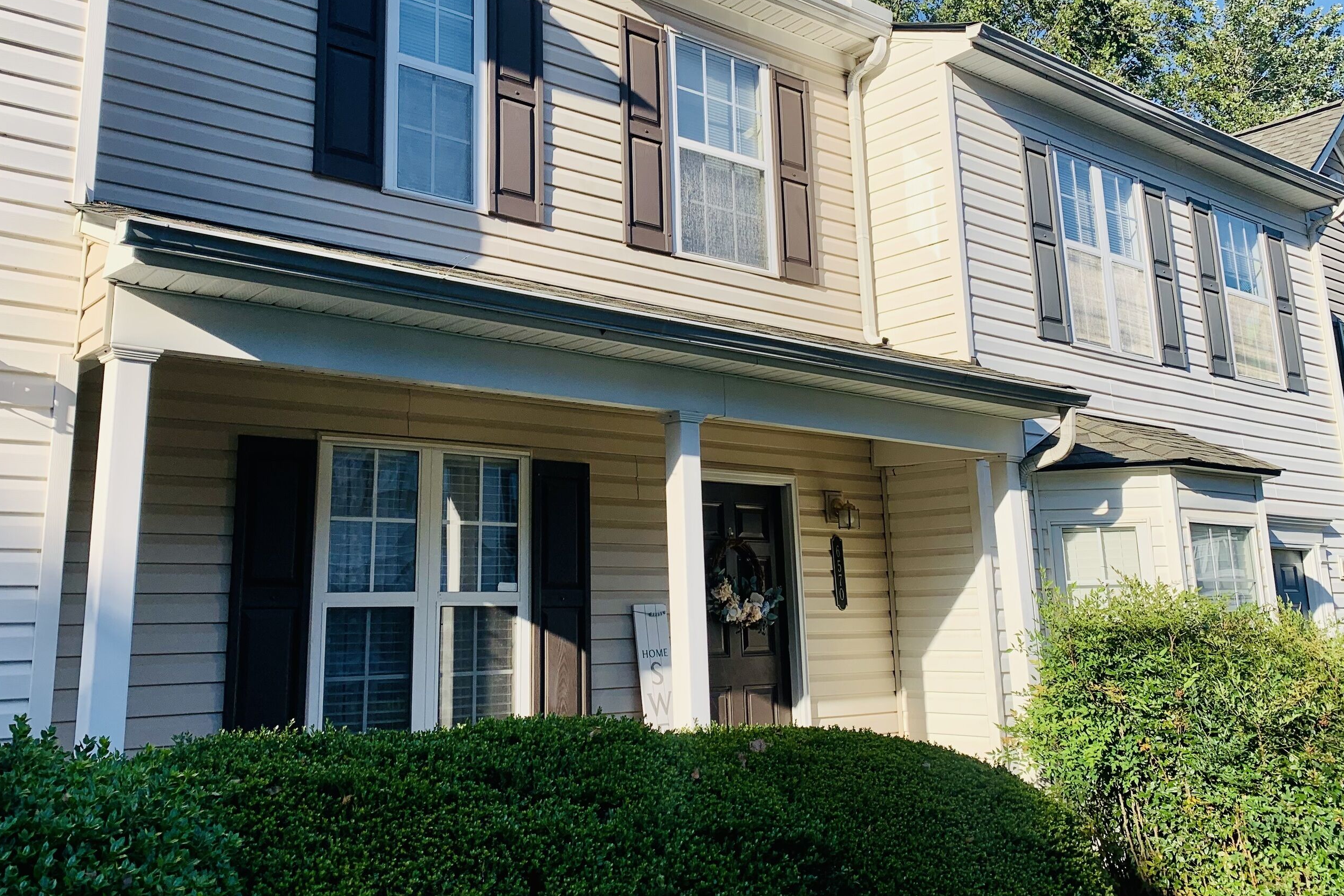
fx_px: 1232
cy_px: 335
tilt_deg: +11.6
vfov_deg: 39.7
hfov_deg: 57.2
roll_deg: +2.4
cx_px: 622
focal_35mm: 33
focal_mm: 4.25
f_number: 1.8
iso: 25
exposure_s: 1/1536
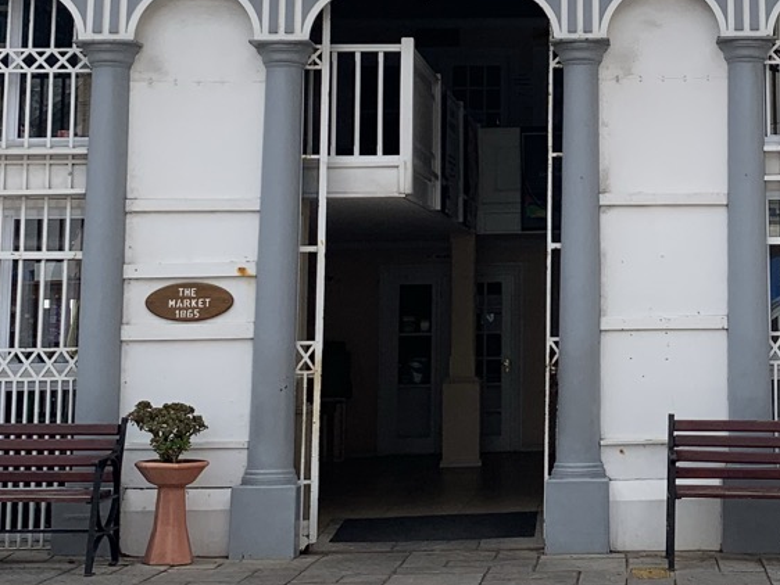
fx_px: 1668
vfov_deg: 19.7
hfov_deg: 25.6
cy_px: 96
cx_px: 677
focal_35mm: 74
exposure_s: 1/3289
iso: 25
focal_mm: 4.25
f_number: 1.8
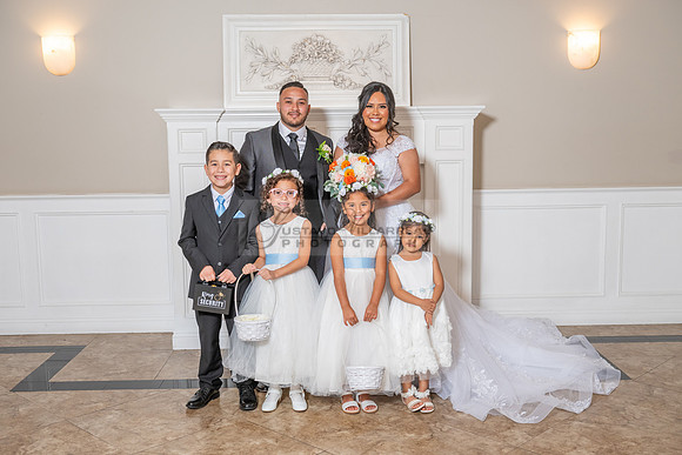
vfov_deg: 34.4
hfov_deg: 49.8
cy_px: 232
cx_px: 341
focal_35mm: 39
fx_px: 734
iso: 640
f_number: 4.5
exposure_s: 1/160
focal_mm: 38
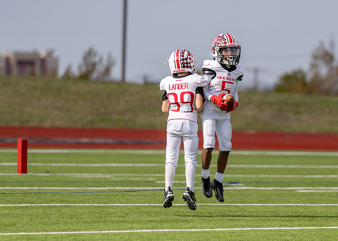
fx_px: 3446
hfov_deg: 5.6
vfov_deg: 4.0
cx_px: 236
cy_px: 126
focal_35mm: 359
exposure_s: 1/3200
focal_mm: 200
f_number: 2.8
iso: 160
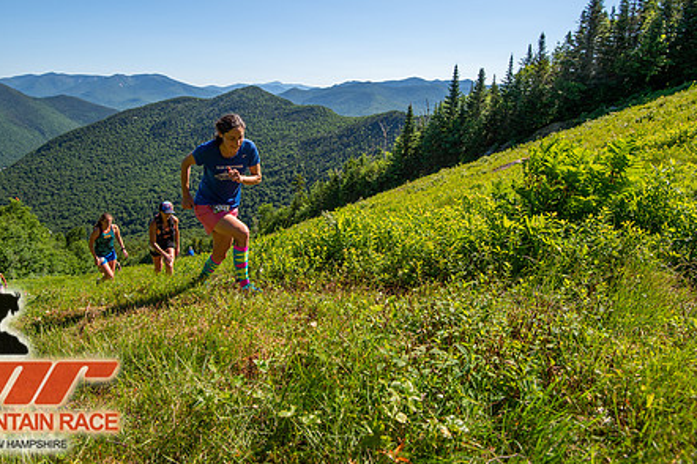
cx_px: 309
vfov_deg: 58.4
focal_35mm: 21
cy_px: 166
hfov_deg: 80.9
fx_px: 406
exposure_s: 1/640
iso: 100
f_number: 5
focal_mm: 16
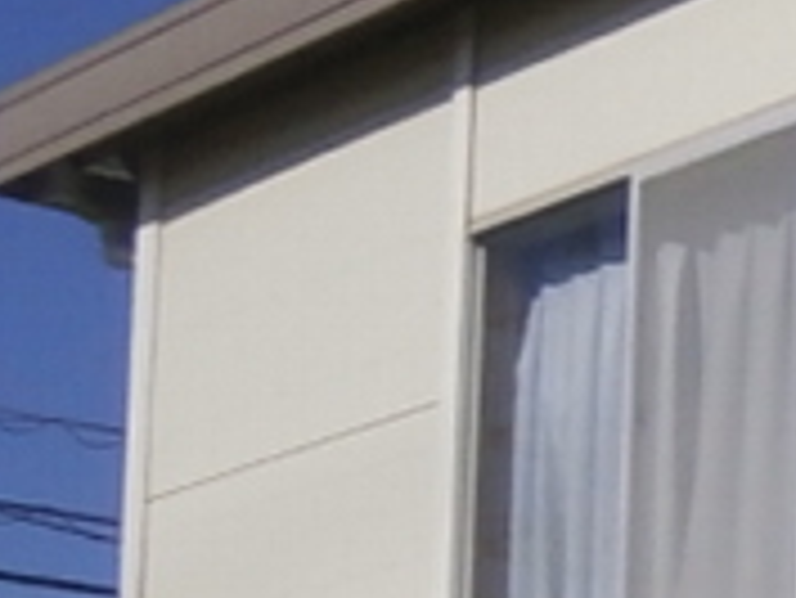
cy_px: 1142
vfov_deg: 7.6
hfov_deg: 9.0
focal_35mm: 188
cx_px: 2199
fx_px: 4326
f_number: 8
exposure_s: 1/400
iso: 80
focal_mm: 4.7
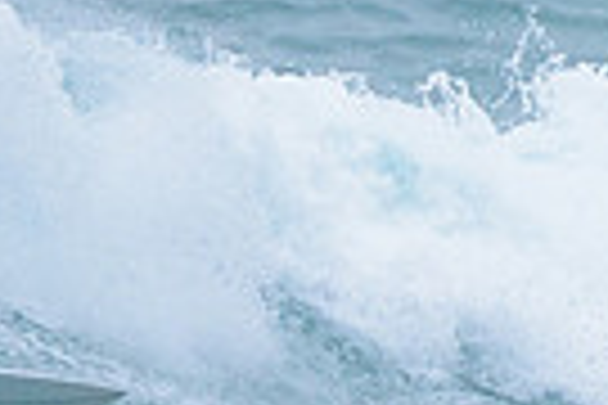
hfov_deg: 0.8
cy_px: 325
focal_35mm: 2632
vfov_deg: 0.5
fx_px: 44448
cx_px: -220
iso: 1400
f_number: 5.6
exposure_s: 1/2000
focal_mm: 500
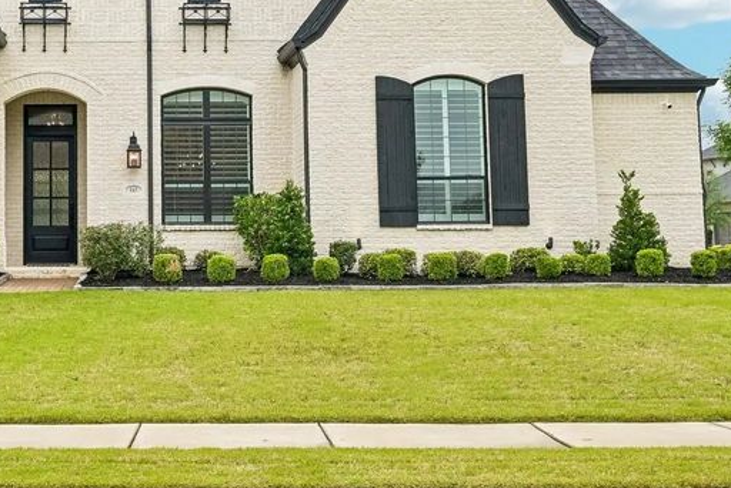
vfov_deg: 22.4
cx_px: 109
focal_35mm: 60
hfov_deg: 32.1
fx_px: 1219
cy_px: 111
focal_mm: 30
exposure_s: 1/800
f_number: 8
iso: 400
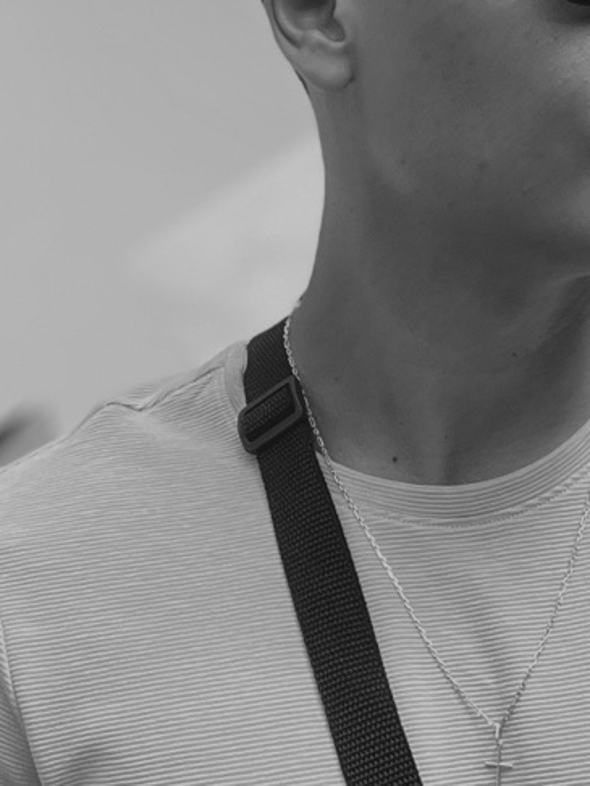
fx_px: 1680
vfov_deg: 26.0
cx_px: 496
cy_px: 213
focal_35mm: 74
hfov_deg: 19.6
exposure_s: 1/121
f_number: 2.2
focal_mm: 2.71
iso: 32
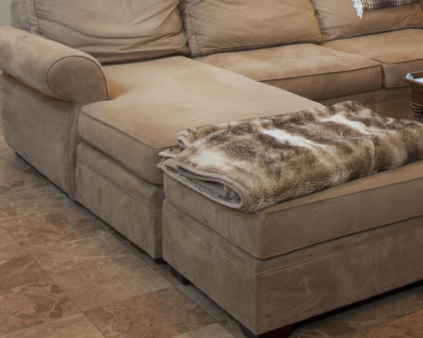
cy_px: -93
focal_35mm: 70
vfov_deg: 20.2
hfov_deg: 26.1
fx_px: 876
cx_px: 391
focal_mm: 22
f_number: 9
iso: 400
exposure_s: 1/3
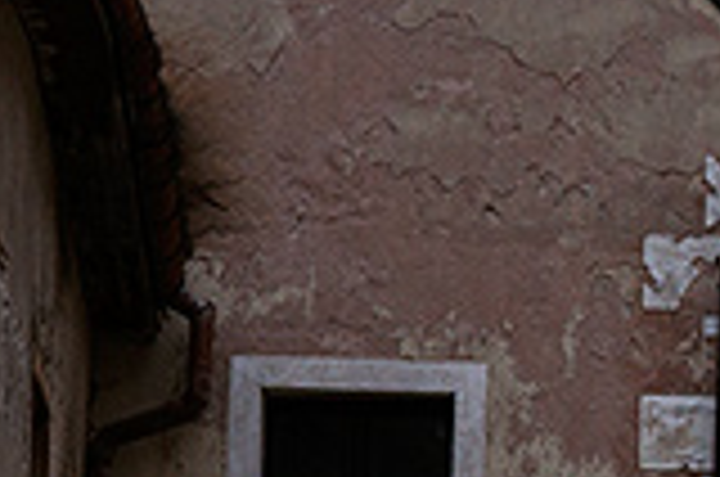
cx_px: 1670
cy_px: 832
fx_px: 7505
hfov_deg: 5.3
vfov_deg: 3.6
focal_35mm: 376
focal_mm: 50
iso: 250
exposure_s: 1/125
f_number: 11
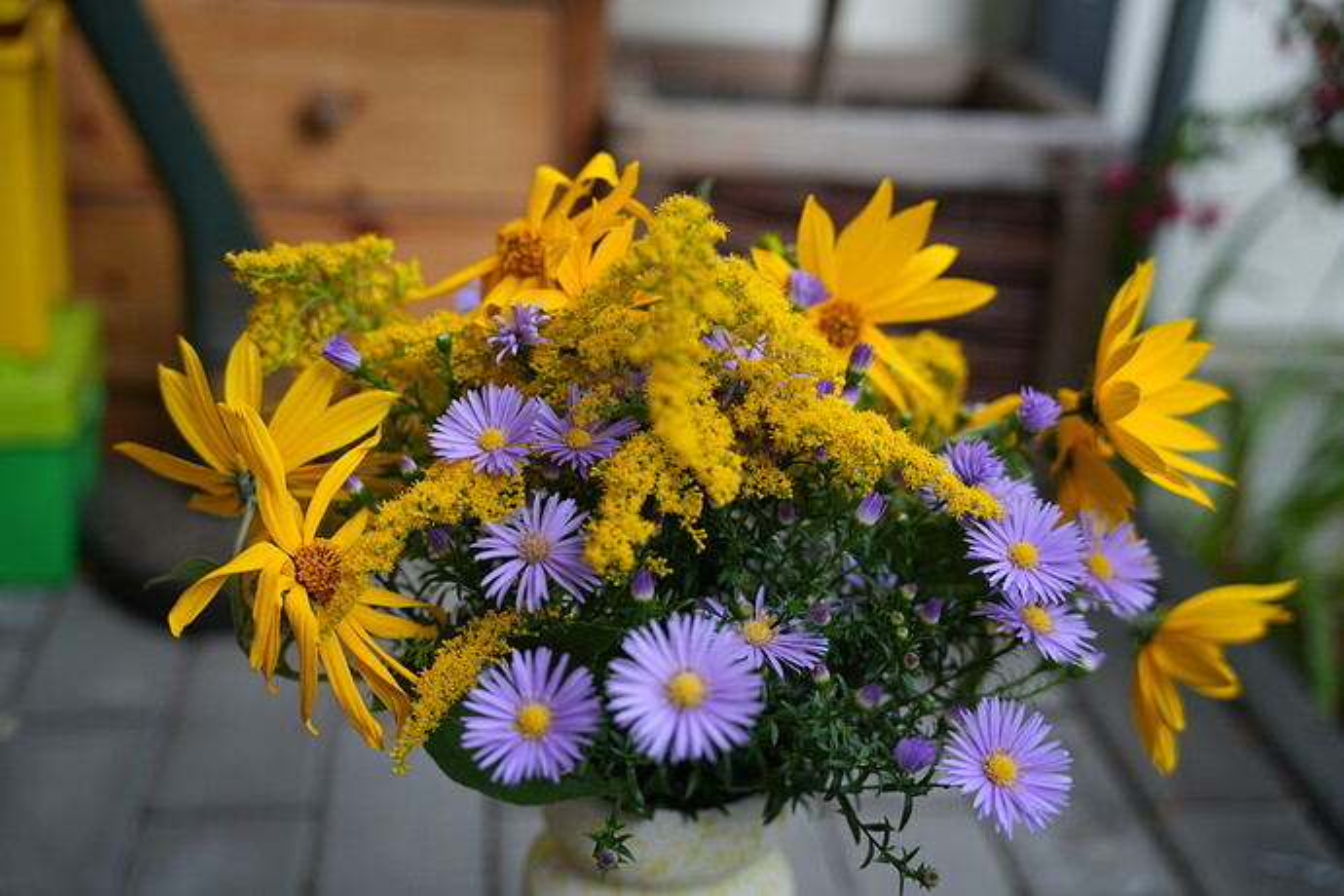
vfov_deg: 29.7
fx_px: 1691
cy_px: 448
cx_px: 672
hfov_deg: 43.3
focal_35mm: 45
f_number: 2.8
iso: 160
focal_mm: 45.3
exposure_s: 1/100
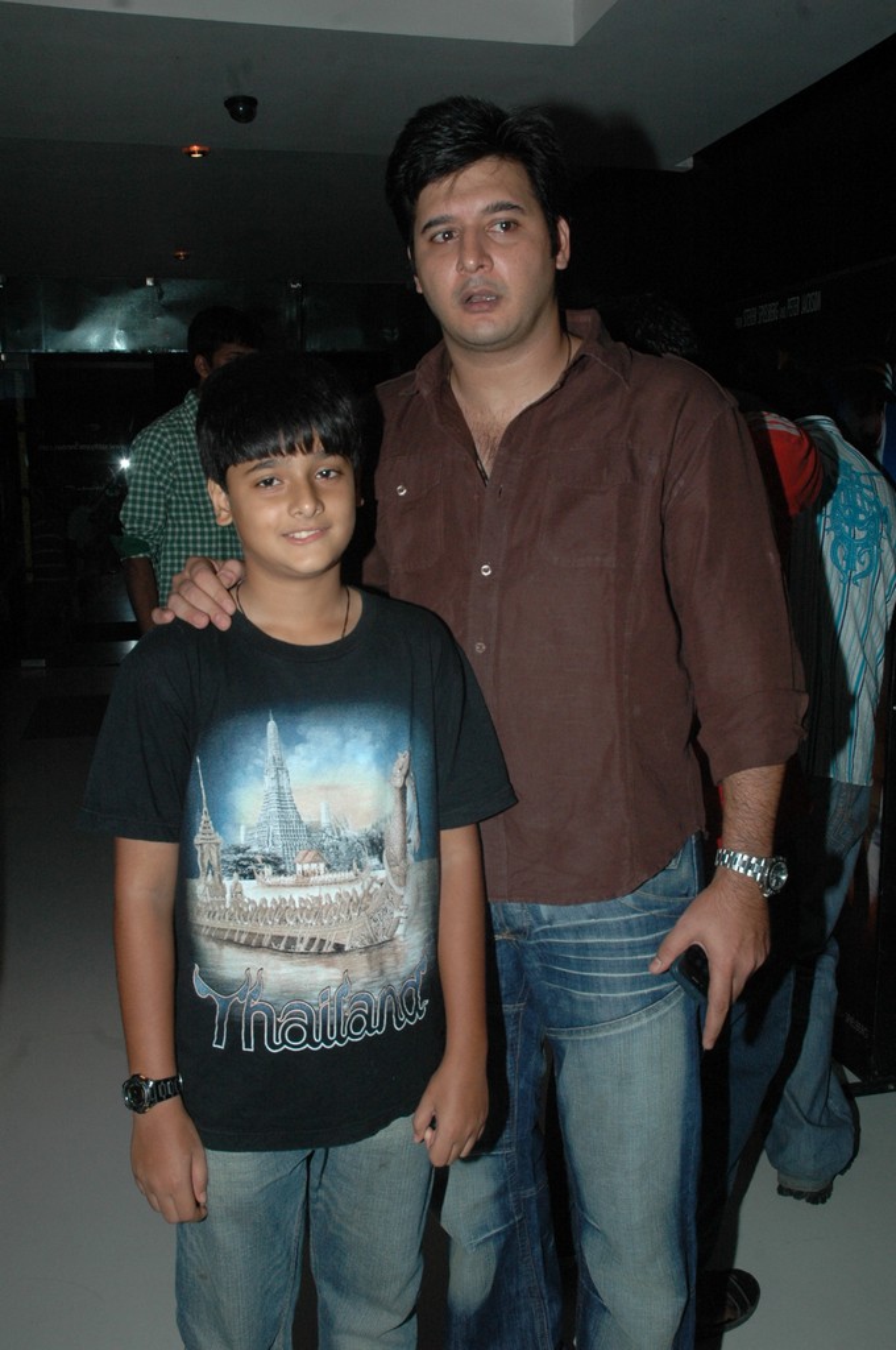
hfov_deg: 36.8
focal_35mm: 36
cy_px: 675
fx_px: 1348
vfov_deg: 53.2
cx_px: 448
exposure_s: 1/125
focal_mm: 24
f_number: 9
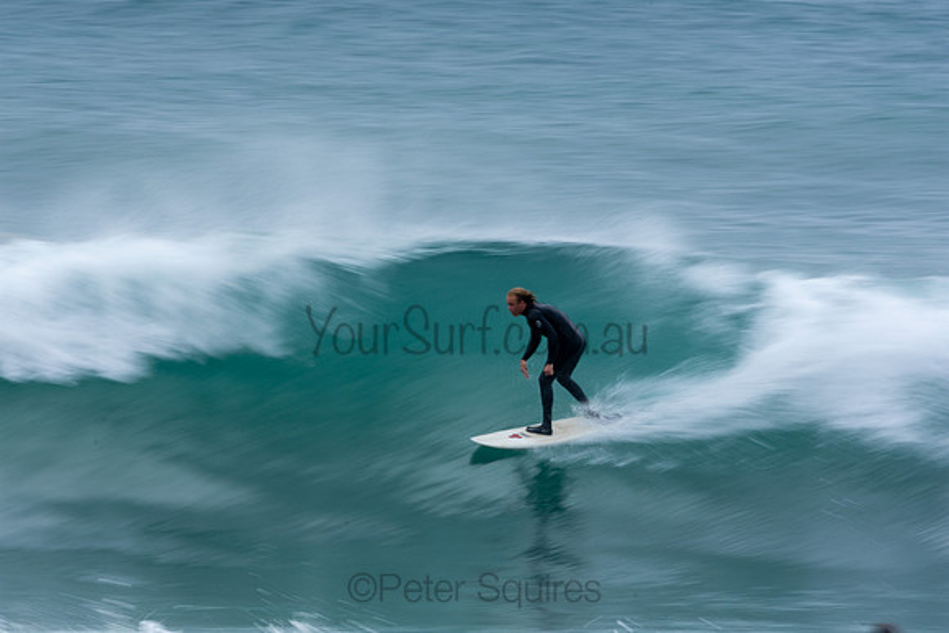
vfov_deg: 1.8
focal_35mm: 750
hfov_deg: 2.7
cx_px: 474
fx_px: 19775
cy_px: 316
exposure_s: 1/20
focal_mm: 500
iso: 100
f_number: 22
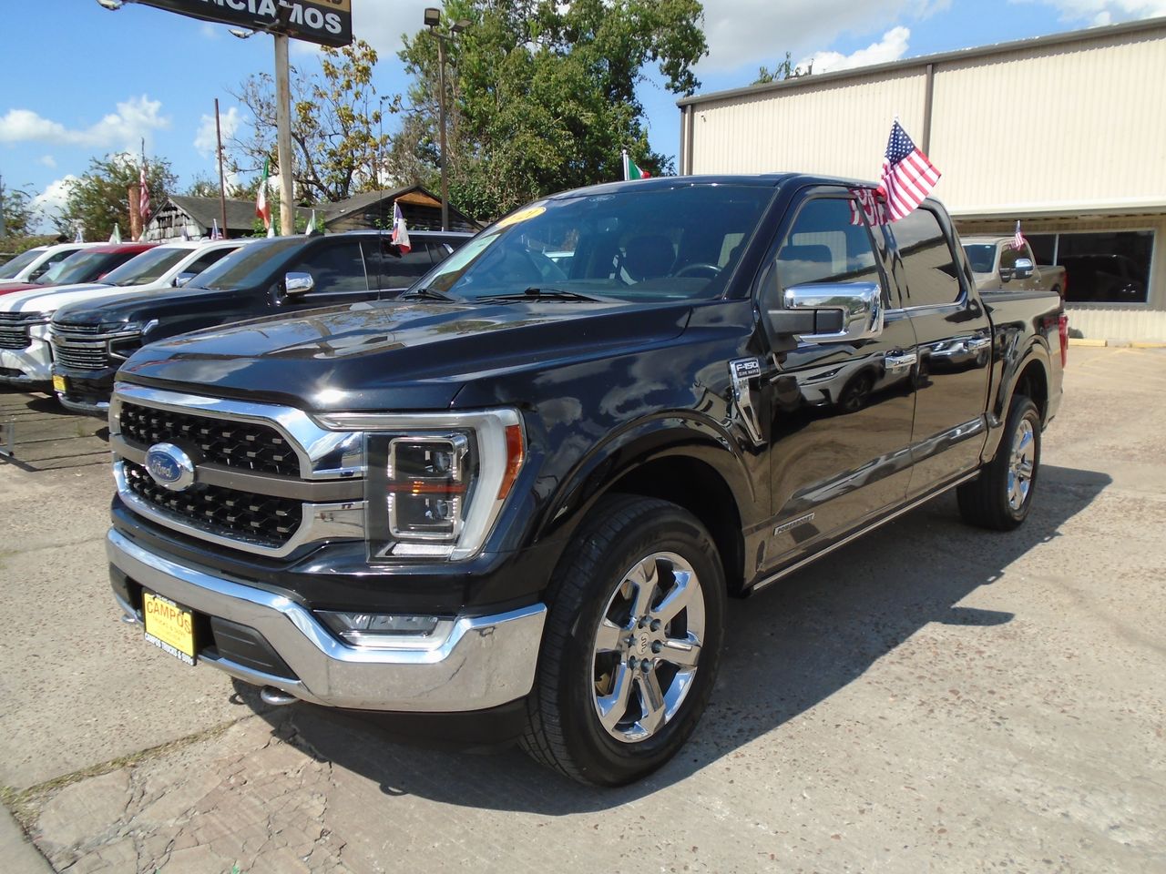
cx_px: 583
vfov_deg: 53.1
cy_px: 437
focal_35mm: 26
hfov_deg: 67.3
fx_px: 876
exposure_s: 1/1250
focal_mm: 4.6
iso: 100
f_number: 3.2
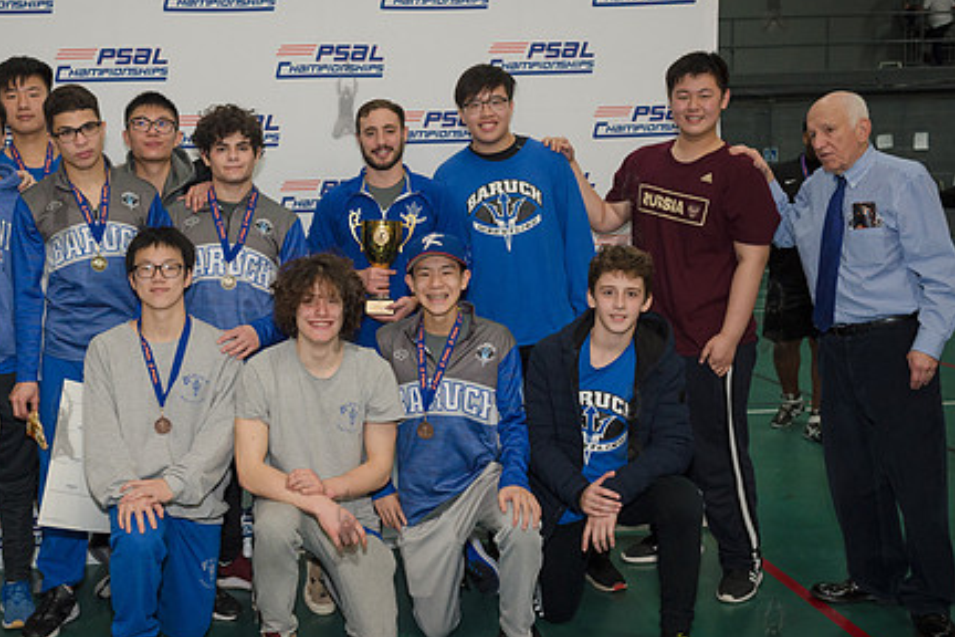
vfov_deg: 28.6
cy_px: 313
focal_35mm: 47
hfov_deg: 41.5
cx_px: 345
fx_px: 1247
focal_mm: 35
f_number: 5
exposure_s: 1/250
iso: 1600
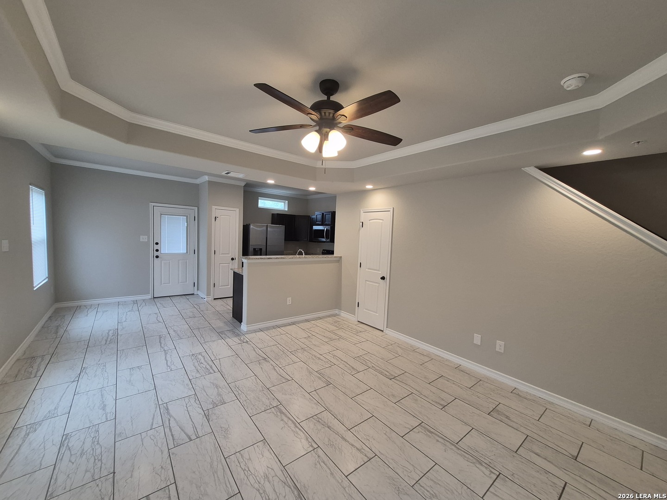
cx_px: 334
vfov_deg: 89.9
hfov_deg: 106.2
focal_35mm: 13
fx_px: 250
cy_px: 250
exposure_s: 1/60
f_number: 2.2
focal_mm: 1.74
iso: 125
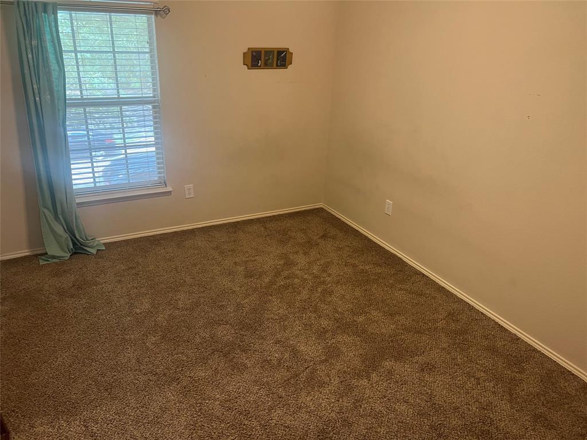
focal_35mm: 26
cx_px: 294
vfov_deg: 53.1
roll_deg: -2.6
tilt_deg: -22.4
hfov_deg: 67.3
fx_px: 441
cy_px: 220
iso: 320
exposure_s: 1/60
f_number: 1.5
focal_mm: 5.7
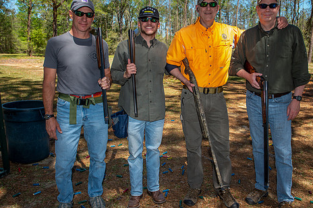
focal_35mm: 30
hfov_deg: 61.5
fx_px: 261
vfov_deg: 43.6
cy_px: 97
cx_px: 184
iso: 50
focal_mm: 24
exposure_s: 1/160
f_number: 4.5
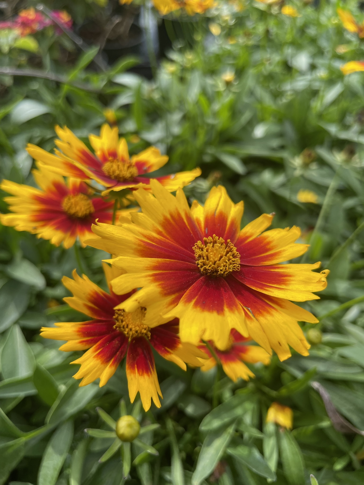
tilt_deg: -46.0
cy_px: 242
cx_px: 182
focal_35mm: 26
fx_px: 365
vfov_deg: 67.3
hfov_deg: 53.1
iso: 32
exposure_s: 1/1006
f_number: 1.6
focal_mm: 4.2
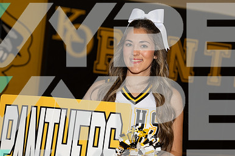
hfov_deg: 19.4
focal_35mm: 105
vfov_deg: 13.0
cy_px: 109
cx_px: 104
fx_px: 685
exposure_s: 1/250
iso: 500
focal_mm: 70
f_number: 4
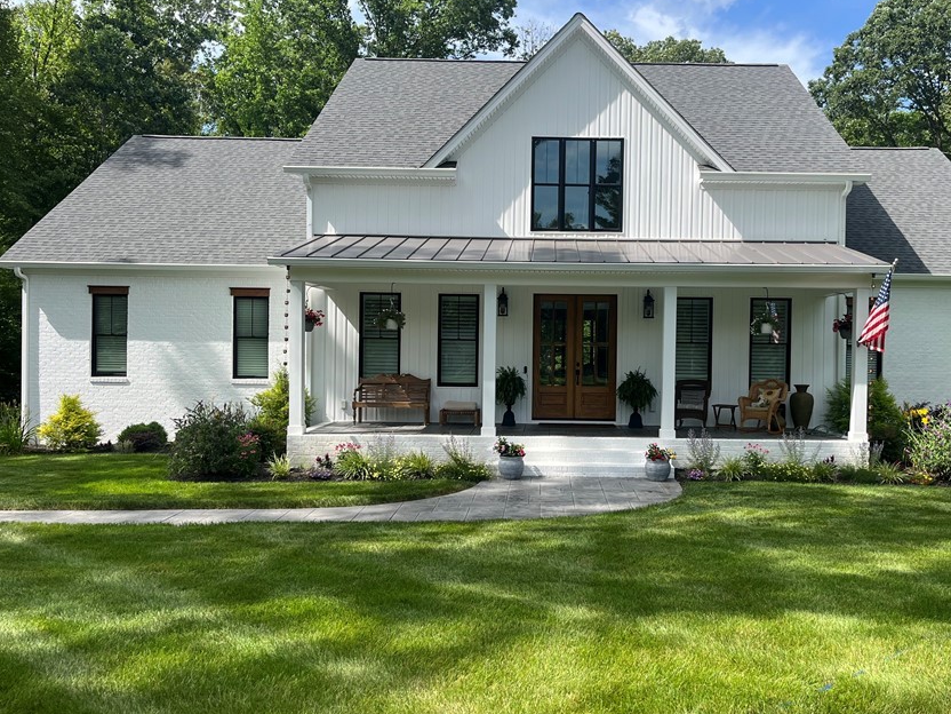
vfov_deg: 44.2
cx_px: 549
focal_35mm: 32
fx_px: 879
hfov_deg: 56.6
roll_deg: -0.1
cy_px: 351
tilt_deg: -1.0
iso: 50
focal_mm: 5.1
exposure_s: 1/1957
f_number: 1.6
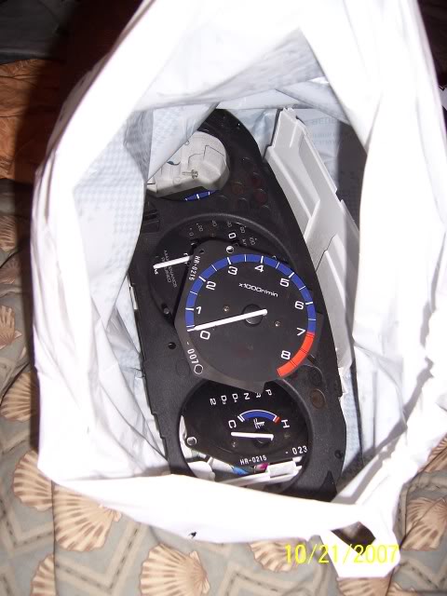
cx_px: 224
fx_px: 620
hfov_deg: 39.7
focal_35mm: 36
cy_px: 298
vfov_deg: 51.4
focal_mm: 6
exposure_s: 1/60
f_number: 3
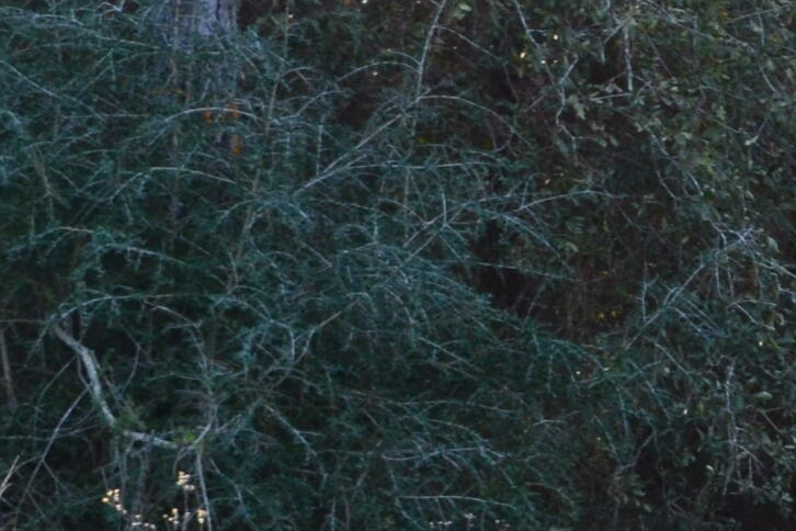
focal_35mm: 248
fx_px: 5483
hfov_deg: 8.0
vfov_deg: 5.5
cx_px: 1522
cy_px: 179
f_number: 8
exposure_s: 1/80
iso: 400
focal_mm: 40
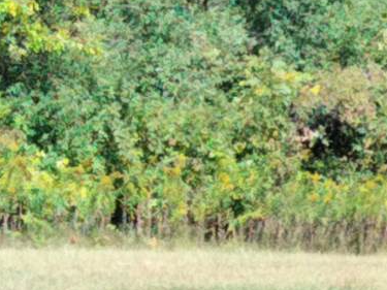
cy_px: 6
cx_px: -118
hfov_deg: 21.5
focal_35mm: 82
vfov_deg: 17.6
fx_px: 916
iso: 50
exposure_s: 1/665
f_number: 1.7
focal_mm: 5.24
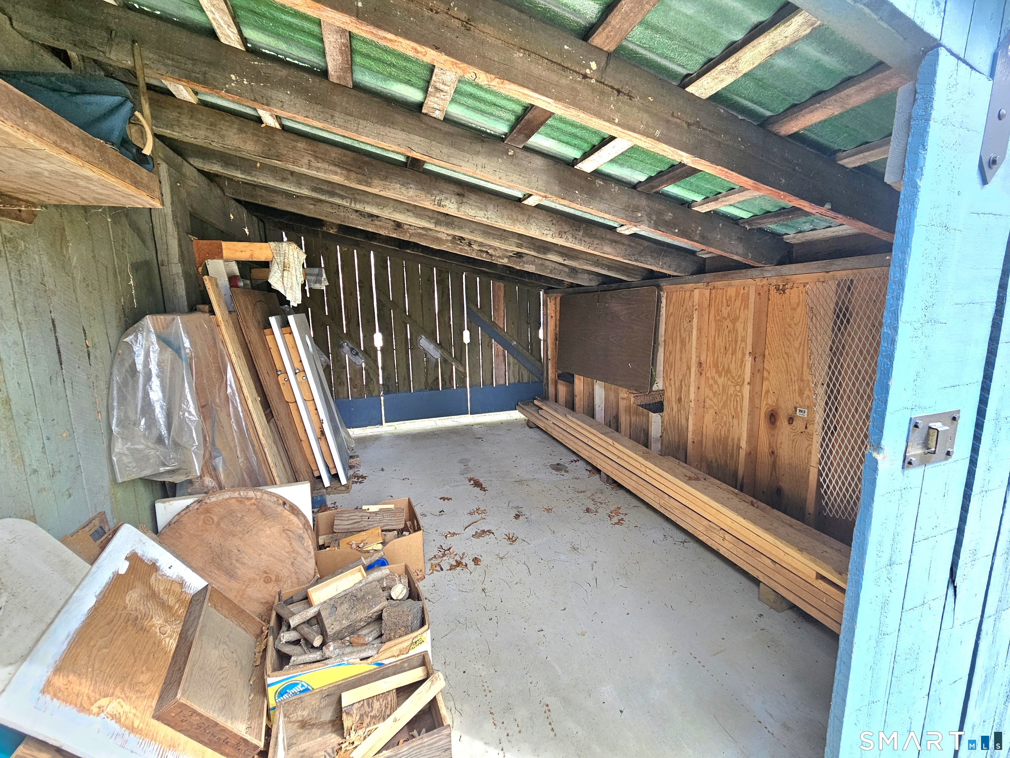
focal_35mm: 13
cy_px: 379
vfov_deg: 89.9
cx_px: 505
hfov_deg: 106.2
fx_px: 379
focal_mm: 2.2
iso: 64
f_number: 2.2
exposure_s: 1/120
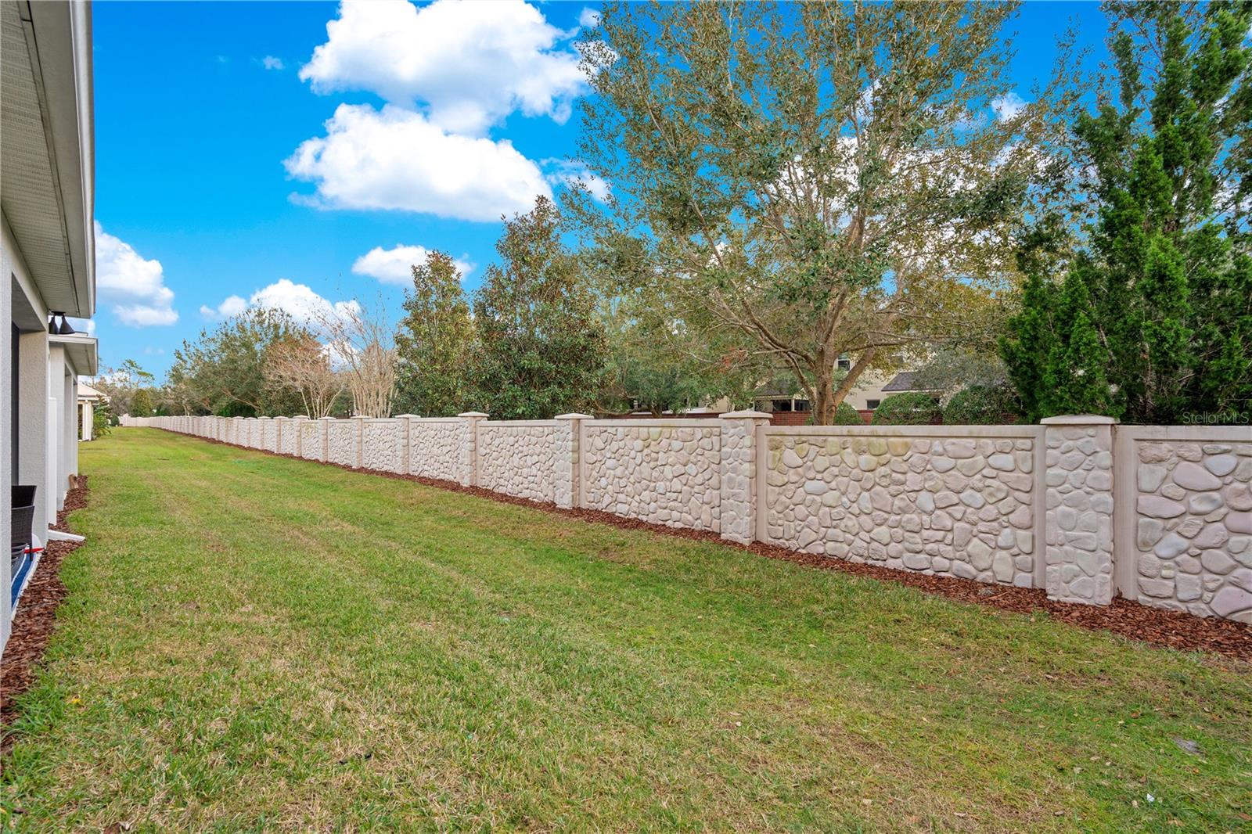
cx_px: 626
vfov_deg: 73.7
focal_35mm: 16
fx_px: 556
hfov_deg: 96.7
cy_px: 417
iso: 125
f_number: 8
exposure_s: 1/30
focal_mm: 16
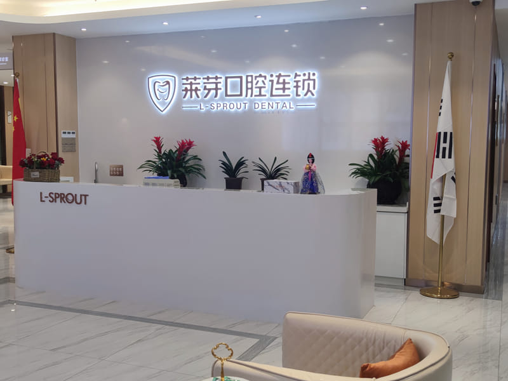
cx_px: 254
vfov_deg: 36.8
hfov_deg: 47.9
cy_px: 190
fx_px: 572
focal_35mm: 39
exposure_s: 1/101
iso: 50
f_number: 1.69
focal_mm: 6.72
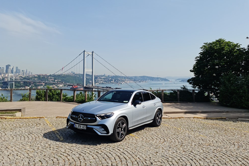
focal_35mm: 27
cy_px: 75
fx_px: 187
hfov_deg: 67.4
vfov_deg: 47.9
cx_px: 123
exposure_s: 1/1220
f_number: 1.8
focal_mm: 7
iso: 50
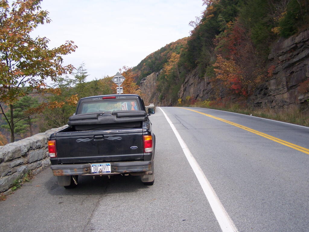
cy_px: 116
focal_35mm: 38
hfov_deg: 49.0
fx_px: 339
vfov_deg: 37.7
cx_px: 154
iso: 80
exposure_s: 1/640
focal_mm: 6.3
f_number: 2.8
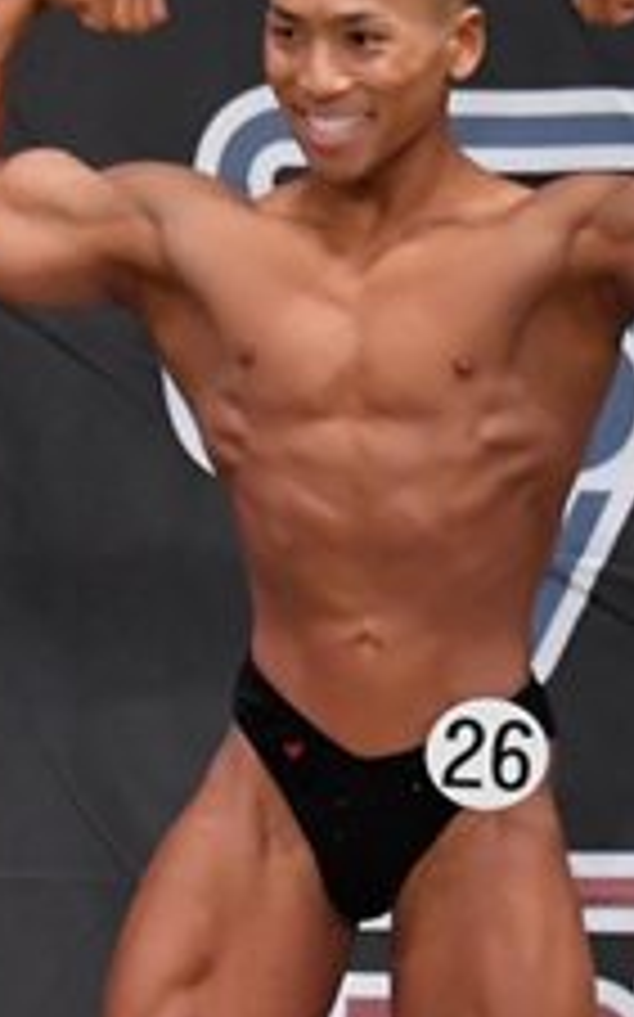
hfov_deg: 1.7
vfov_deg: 2.7
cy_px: 814
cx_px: -339
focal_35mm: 786
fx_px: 21757
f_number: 5.6
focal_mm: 150
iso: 5000
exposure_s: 1/400
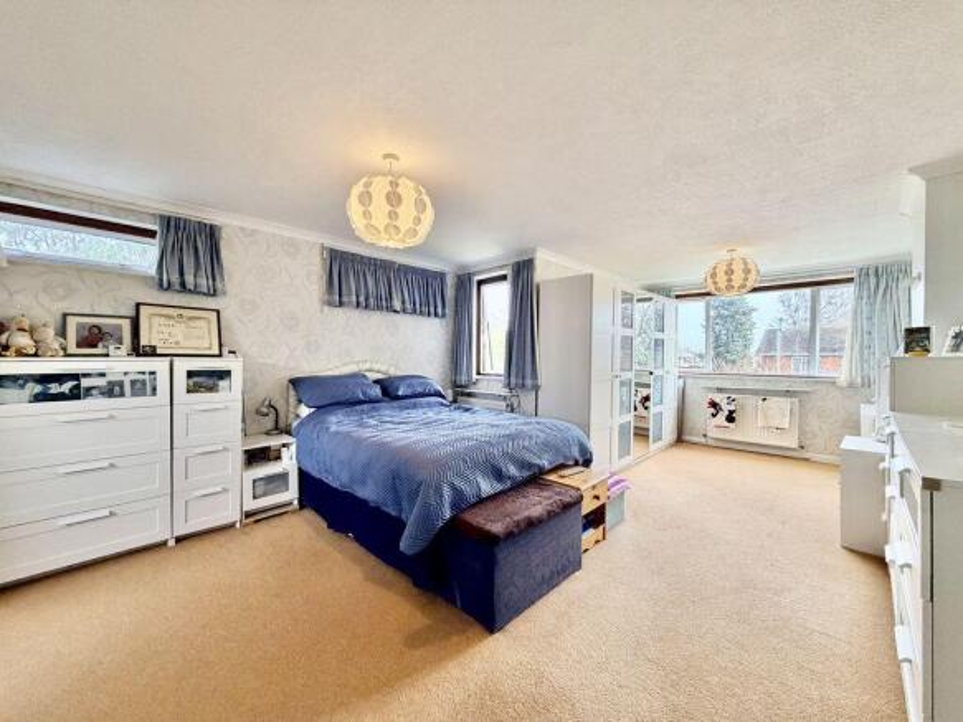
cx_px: 482
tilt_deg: -1.2
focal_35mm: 14
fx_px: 389
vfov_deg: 85.7
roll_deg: +0.1
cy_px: 361
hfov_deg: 102.1
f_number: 2.2
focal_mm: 2.22
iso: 200
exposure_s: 1/121
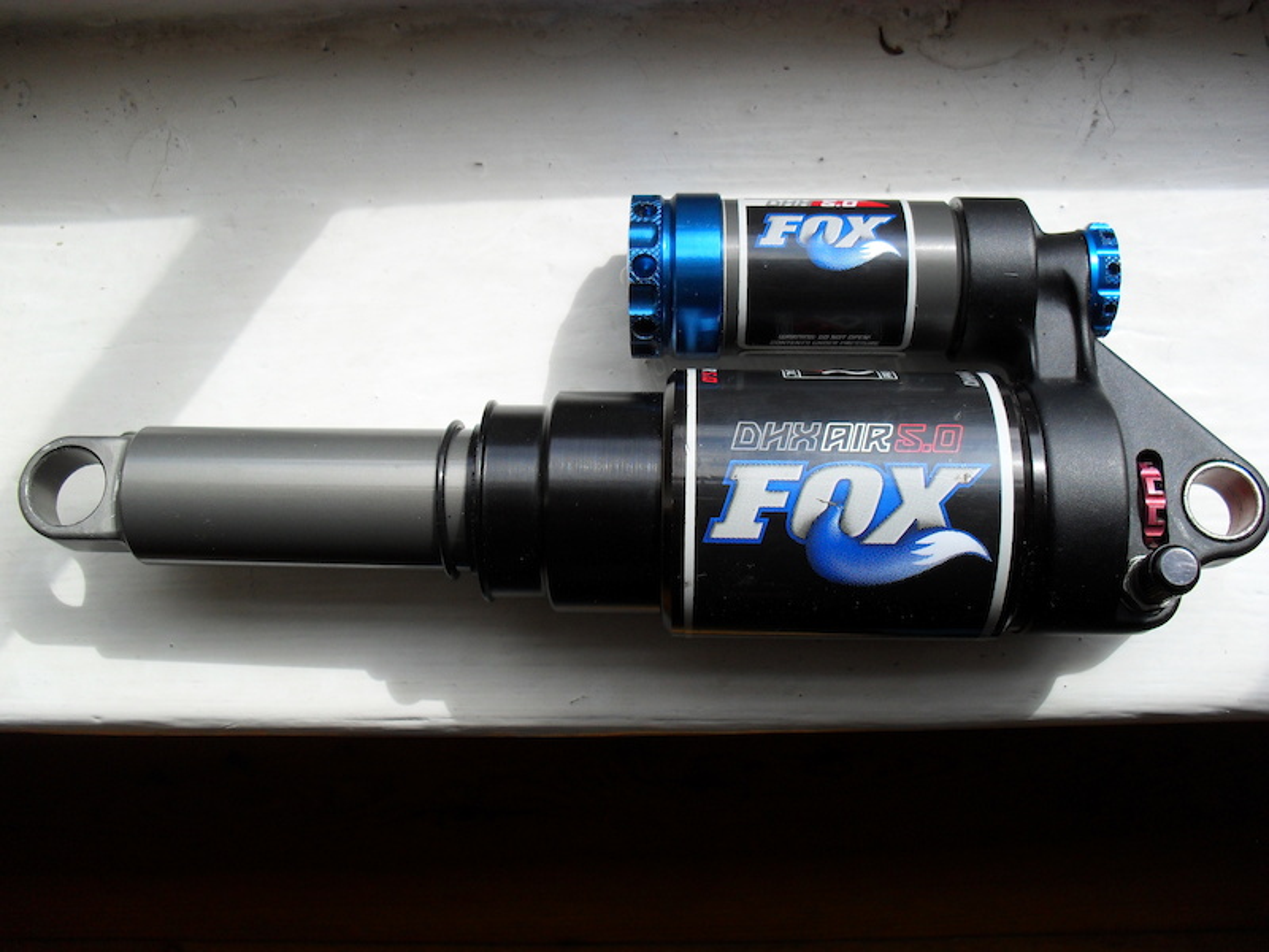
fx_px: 1283
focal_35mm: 35
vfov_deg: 40.7
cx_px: 634
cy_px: 476
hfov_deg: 52.6
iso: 100
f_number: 3.2
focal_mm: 6.3
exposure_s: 1/500
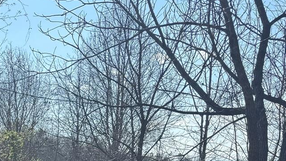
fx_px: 630
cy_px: 274
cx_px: -77
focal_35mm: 83
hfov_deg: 23.0
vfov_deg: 13.3
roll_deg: -0.8
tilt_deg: -10.0
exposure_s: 1/2833
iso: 80
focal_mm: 6.76
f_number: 1.78
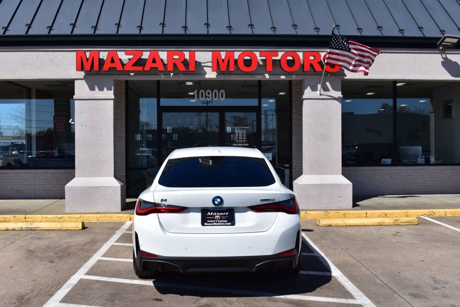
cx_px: 230
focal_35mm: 36
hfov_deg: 53.1
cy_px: 154
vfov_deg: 36.8
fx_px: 460
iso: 220
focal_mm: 24
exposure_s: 1/500
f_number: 11
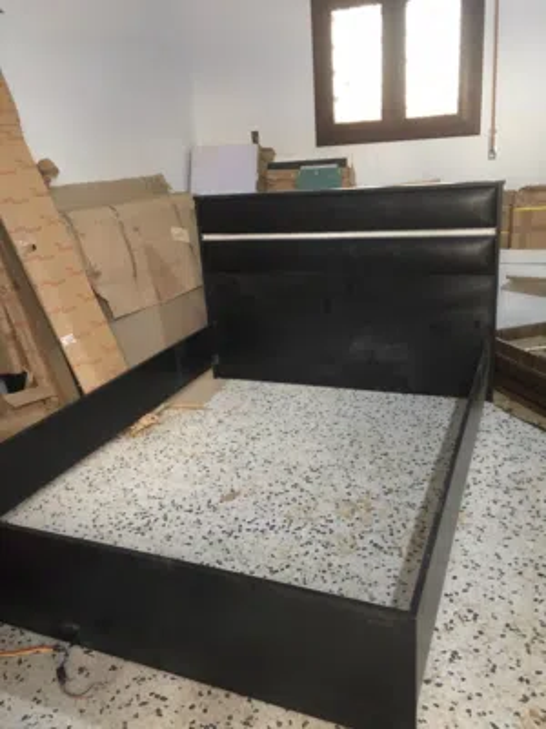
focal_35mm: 29
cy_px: 364
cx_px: 273
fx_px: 610
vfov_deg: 61.7
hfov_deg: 48.2
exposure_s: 1/8
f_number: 2.2
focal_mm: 4.15
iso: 100
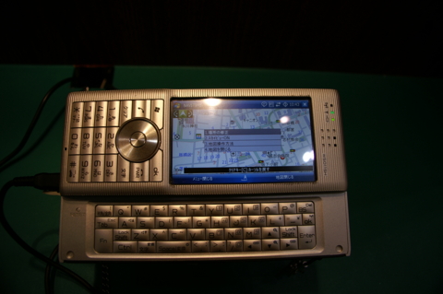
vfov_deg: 47.8
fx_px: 332
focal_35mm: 27
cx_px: 222
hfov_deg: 67.4
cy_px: 147
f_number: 6.3
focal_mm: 18
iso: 100
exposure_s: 1/40
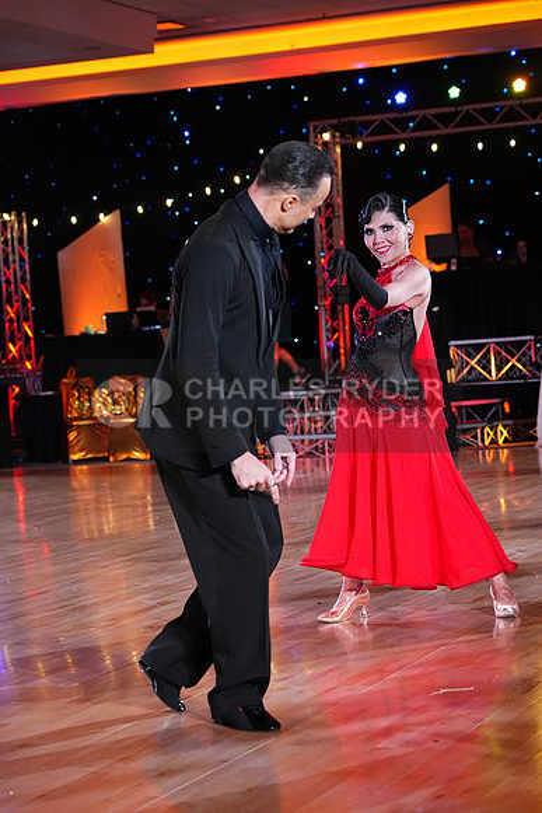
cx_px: 271
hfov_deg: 15.0
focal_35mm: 91
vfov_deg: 22.4
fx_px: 2054
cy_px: 406
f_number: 5
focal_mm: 91
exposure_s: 1/400
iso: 5000
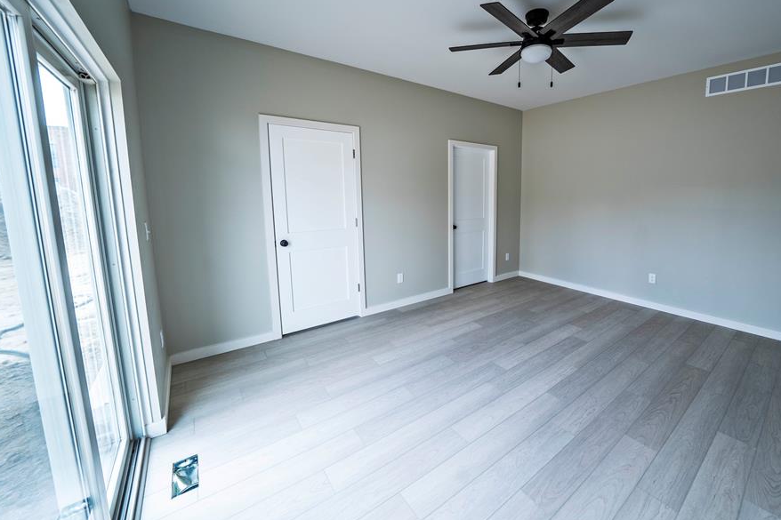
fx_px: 304
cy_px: 229
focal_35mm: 14
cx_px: 445
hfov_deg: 103.6
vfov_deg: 80.9
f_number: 5
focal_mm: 12
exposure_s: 1/25
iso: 100
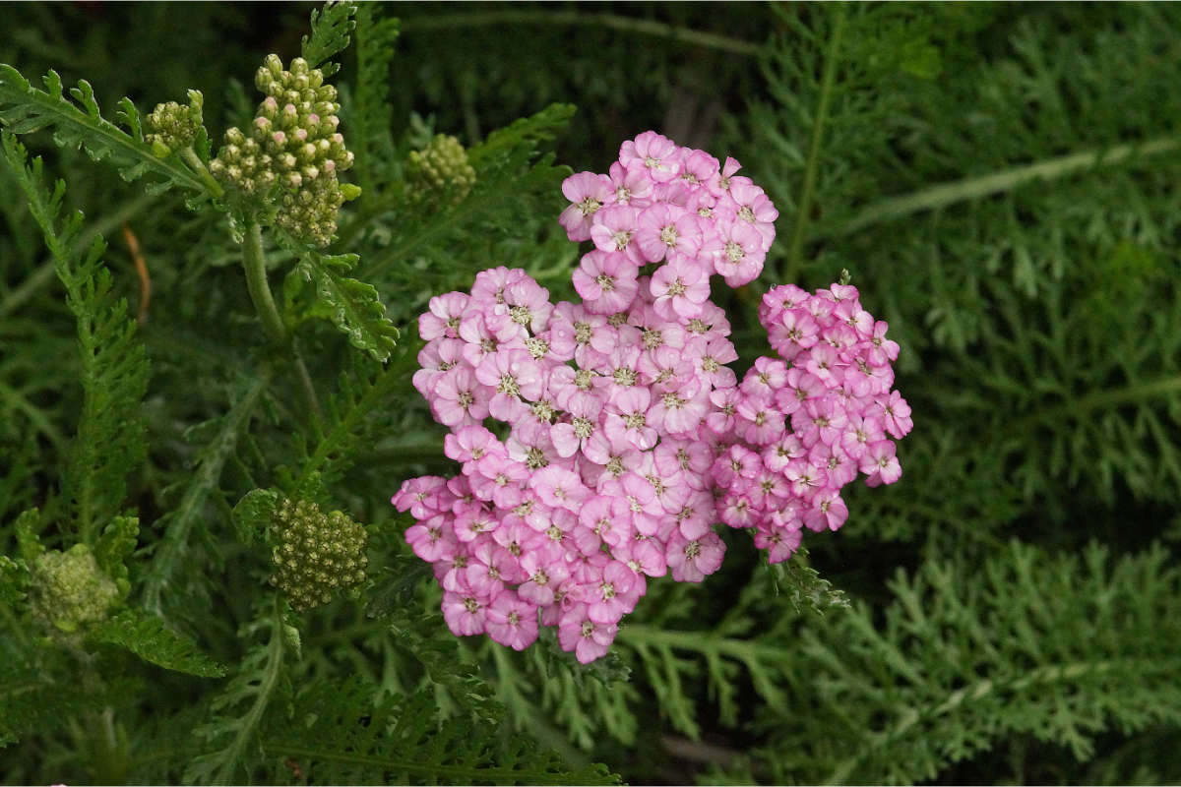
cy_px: 394
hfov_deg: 13.7
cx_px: 590
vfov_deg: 9.1
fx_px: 4920
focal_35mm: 150
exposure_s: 1/100
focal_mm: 100
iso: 3200
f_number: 11
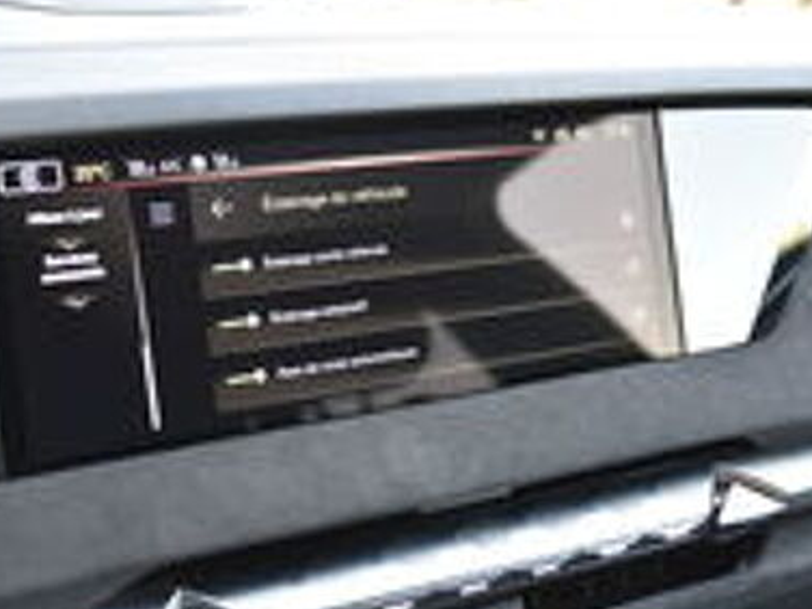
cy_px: 278
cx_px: 352
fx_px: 1164
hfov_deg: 38.4
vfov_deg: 29.3
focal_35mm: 50
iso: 800
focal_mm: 27
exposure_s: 1/60
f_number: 4
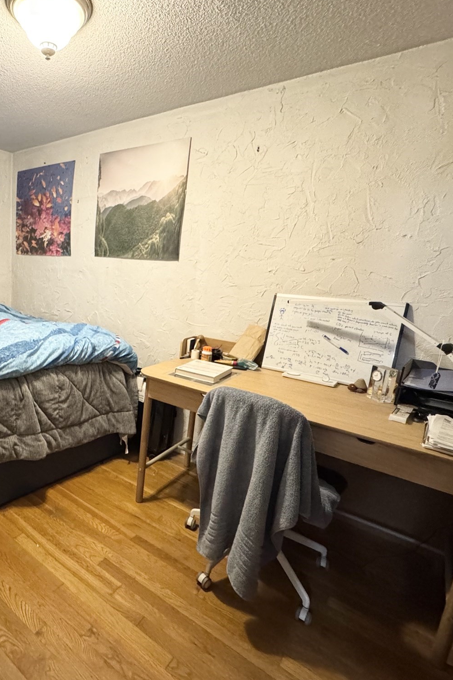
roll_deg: -2.8
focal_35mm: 20
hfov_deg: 56.9
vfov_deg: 84.0
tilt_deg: -11.9
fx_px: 377
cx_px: 83
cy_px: 344
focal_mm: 2.22
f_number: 2.2
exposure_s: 1/60
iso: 800
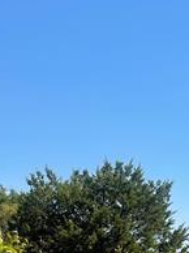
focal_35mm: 99
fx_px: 722
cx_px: -14
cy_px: 331
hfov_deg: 14.6
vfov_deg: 18.4
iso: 32
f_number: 1.6
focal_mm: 5.1
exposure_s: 1/3448
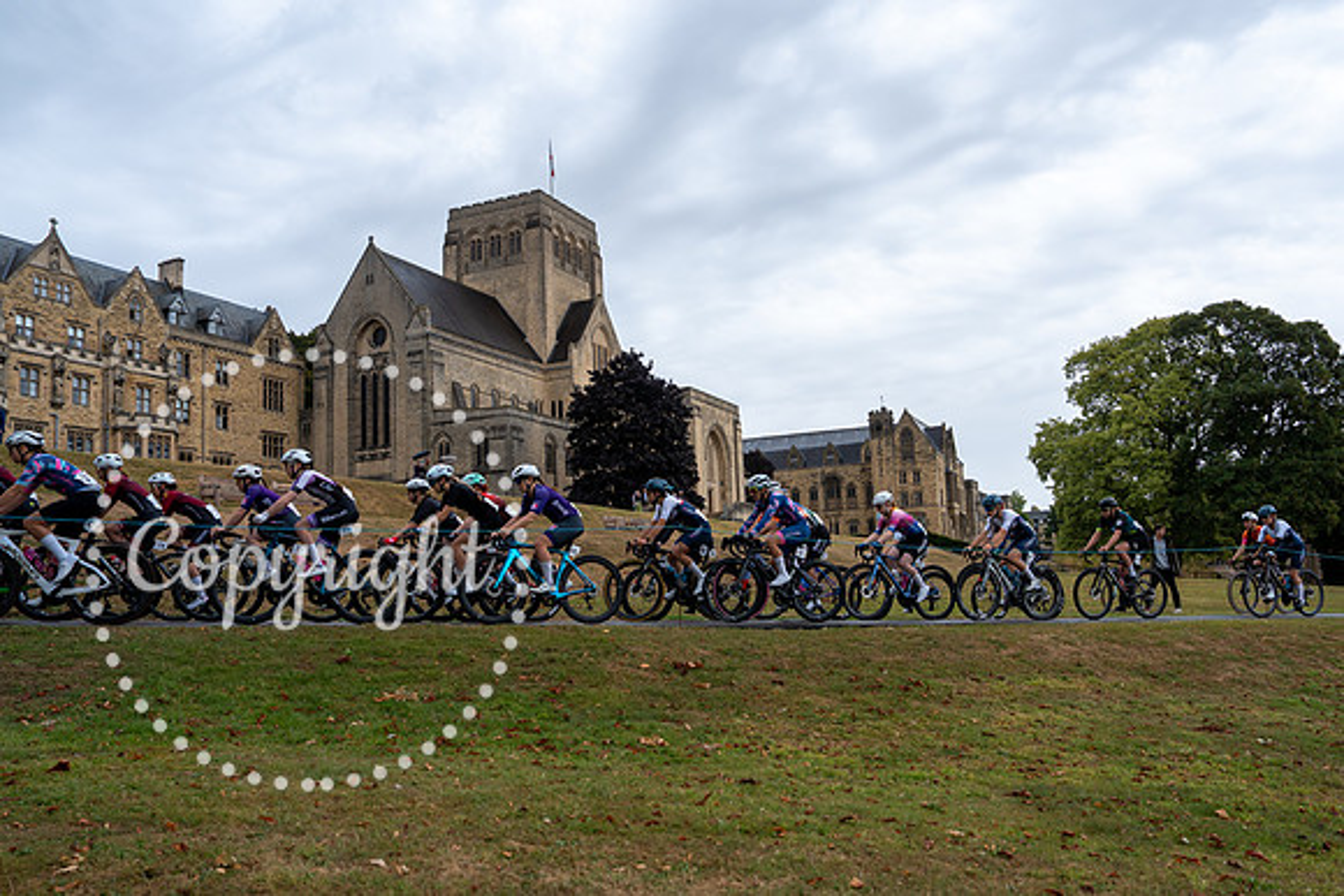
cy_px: 505
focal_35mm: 27
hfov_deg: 67.0
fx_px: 1011
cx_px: 755
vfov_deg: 47.7
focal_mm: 24
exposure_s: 1/800
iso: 400
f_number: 4
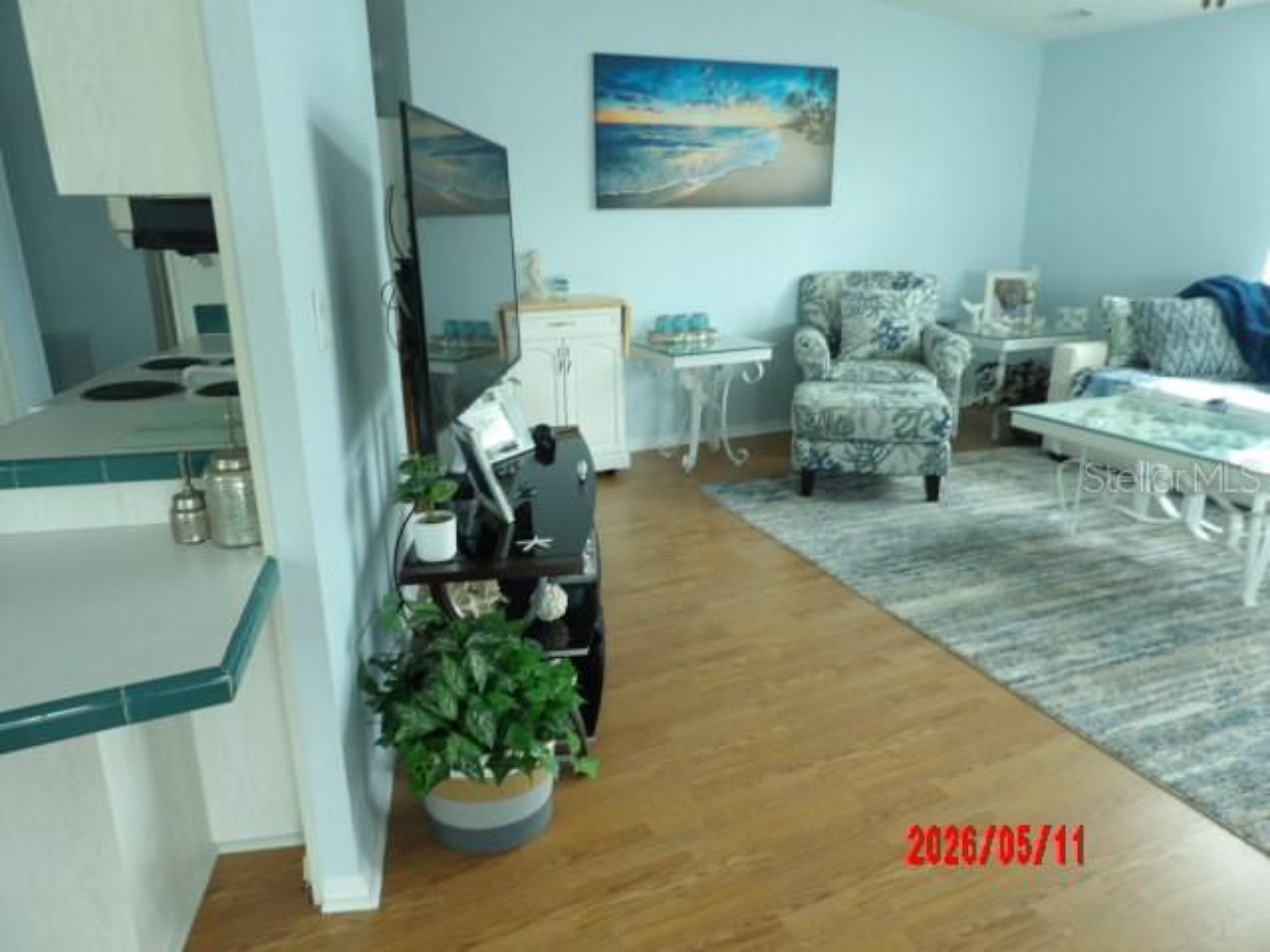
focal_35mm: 24
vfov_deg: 56.8
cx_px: 635
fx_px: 881
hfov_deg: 71.6
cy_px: 476
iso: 200
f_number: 3.2
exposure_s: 1/31
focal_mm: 4.3
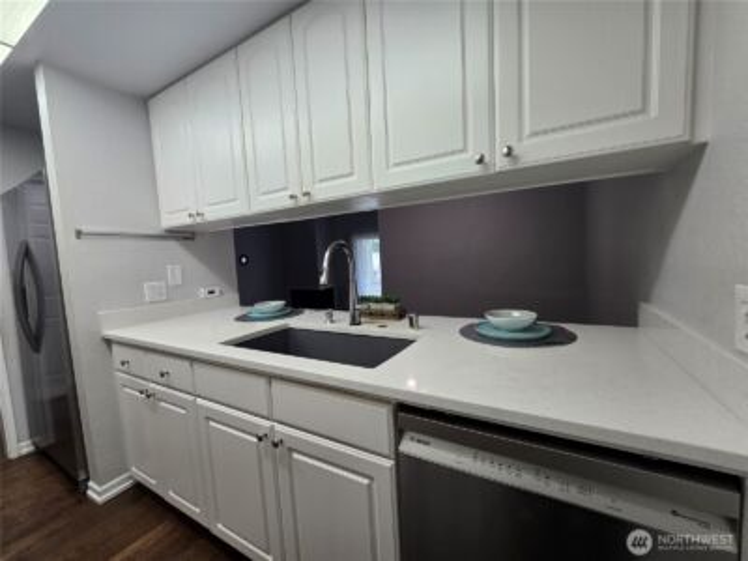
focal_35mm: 13
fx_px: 281
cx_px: 374
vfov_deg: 89.9
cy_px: 280
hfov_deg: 106.2
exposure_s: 1/60
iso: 160
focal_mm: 2.2
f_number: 2.2
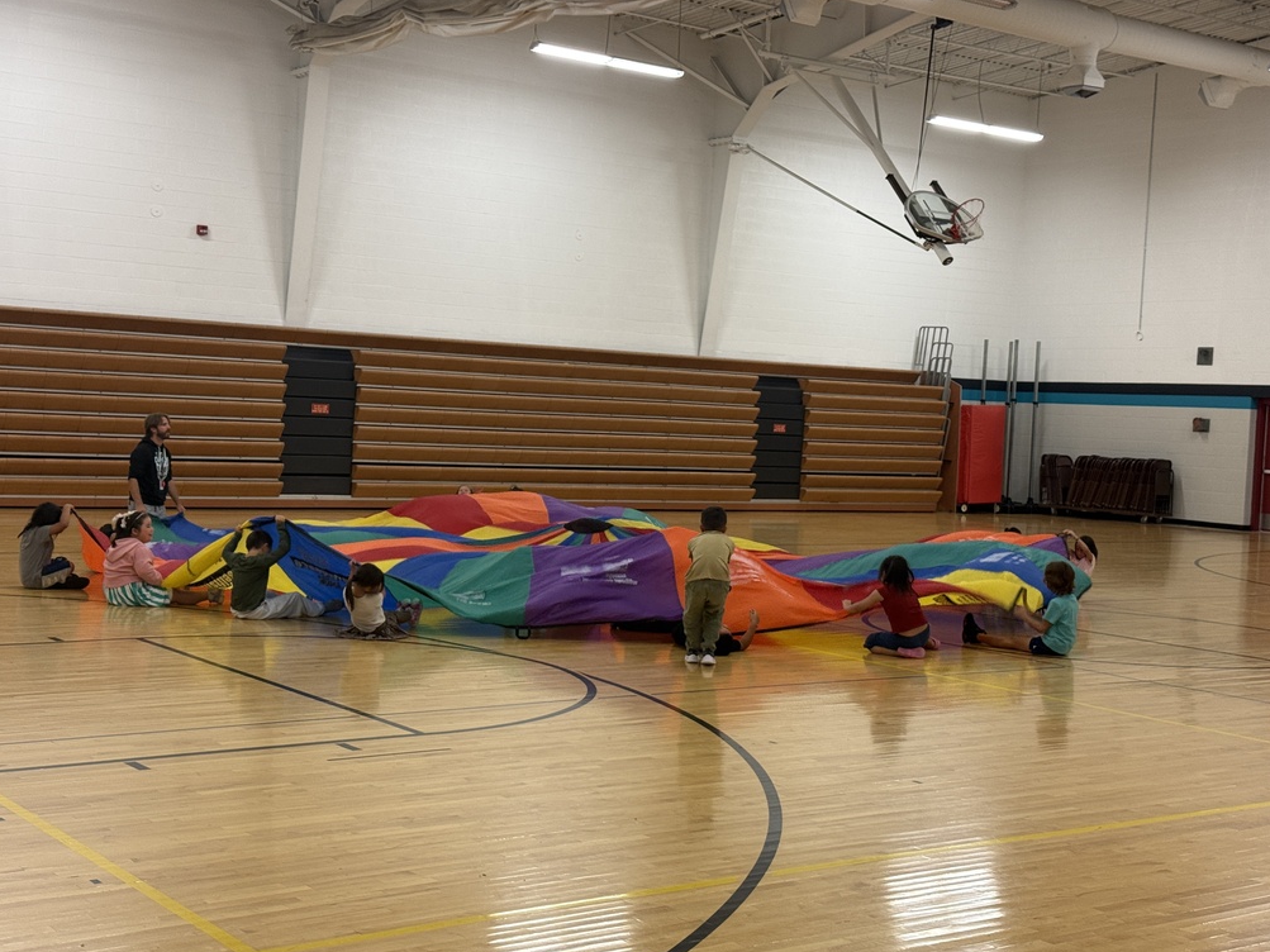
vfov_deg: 29.7
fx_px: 1798
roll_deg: -1.8
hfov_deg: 38.9
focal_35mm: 49
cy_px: 481
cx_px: 627
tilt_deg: -2.9
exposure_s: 1/60
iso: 80
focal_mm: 6.76
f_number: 1.78
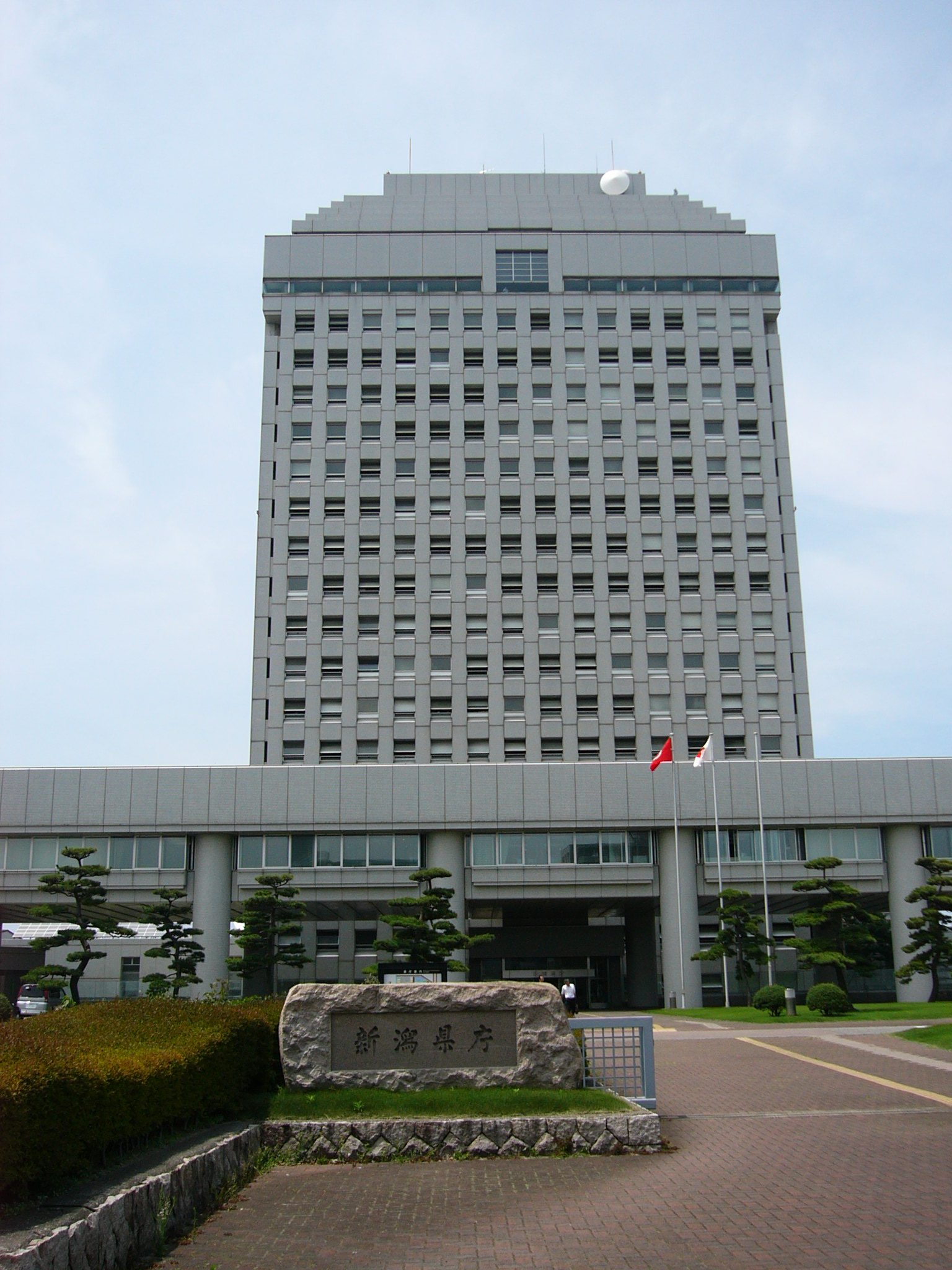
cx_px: 476
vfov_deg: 52.6
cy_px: 635
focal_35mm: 35
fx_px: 1283
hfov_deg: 40.7
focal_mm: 5.8
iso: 50
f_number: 8
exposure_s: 1/160
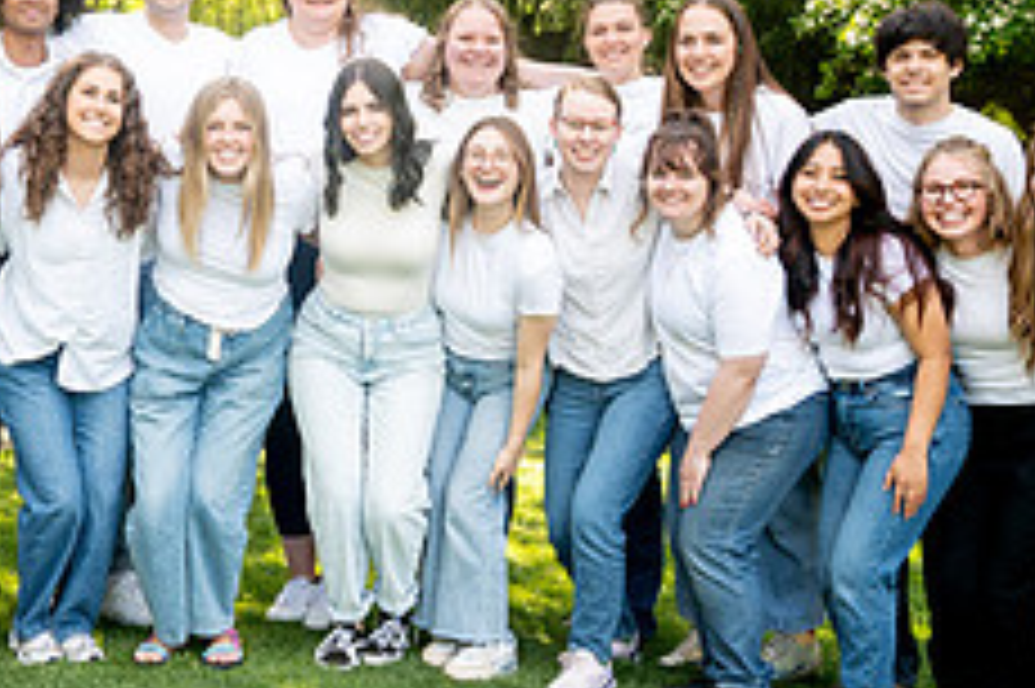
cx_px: 241
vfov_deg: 18.6
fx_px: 2097
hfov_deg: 27.3
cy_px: 320
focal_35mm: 73
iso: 320
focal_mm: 28
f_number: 4
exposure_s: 1/250
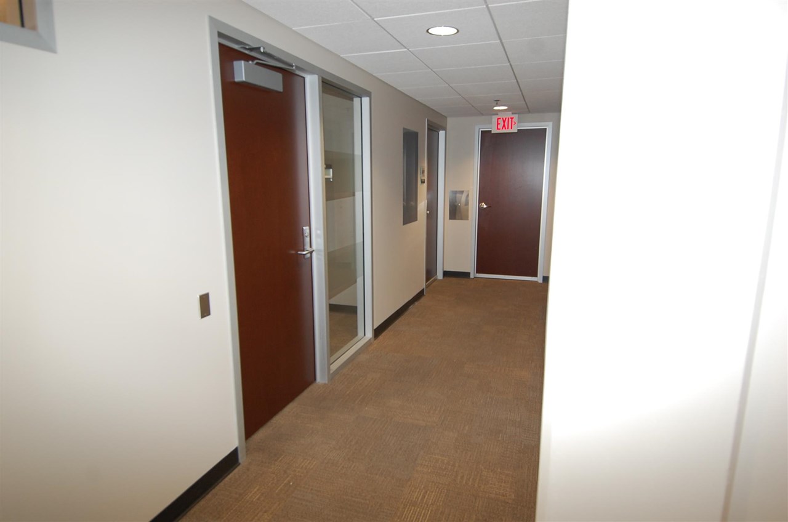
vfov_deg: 36.7
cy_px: 261
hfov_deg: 53.2
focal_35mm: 36
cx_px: 394
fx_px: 786
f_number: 4
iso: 400
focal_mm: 24
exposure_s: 1/60
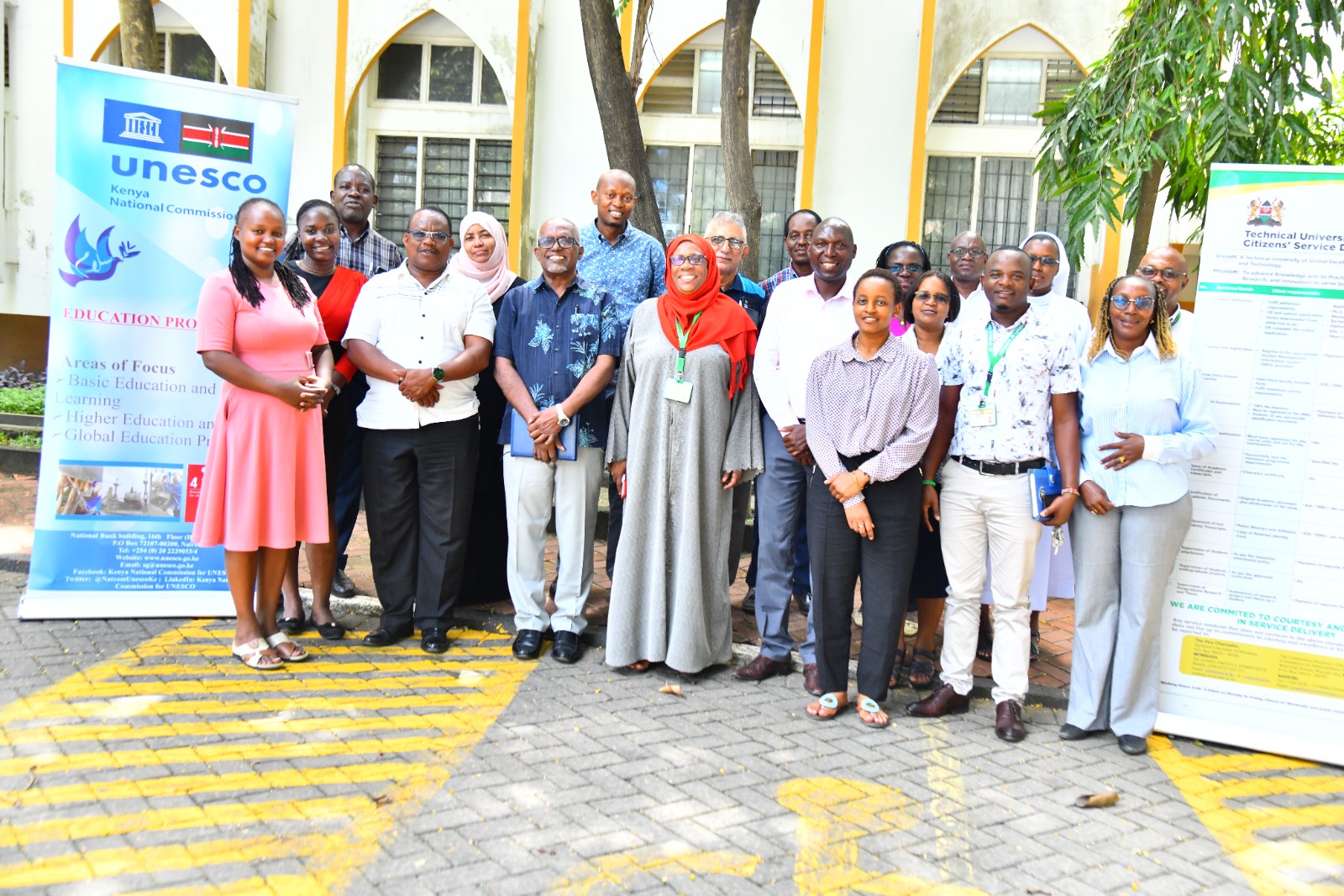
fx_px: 1269
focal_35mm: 34
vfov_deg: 38.9
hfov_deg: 55.8
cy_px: 448
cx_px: 672
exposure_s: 1/250
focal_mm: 34
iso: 1000
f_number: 4.5
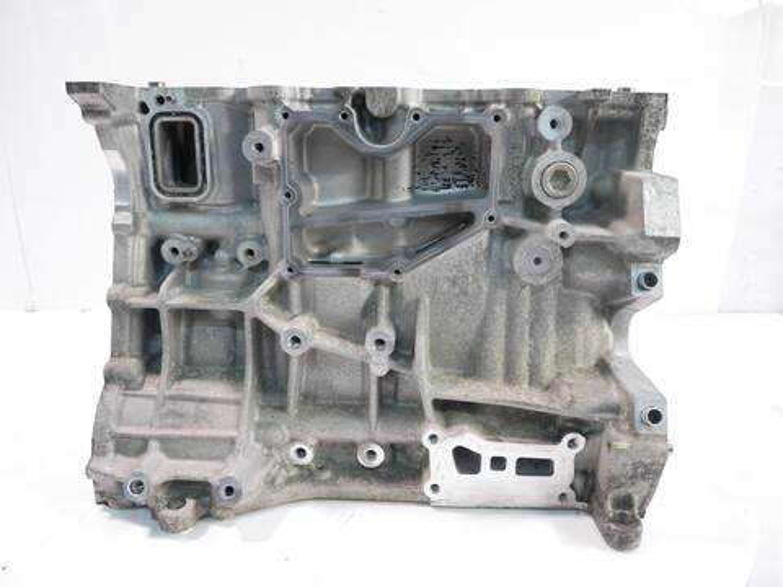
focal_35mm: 24
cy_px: 294
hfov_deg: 71.6
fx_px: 543
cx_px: 392
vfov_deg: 56.8
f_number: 3.5
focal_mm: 12
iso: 1250
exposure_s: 1/60
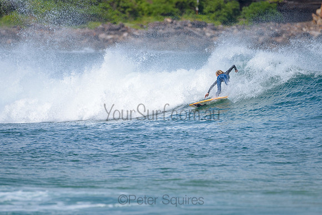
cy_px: 91
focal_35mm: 613
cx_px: 184
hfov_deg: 3.4
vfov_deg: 2.2
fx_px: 5481
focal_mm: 500
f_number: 5.6
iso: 220
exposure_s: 1/2000
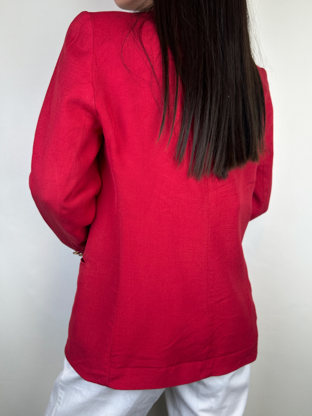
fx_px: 288
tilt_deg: -5.5
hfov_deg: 56.8
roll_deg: -1.2
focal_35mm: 24
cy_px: 208
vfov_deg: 71.6
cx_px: 156
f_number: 1.78
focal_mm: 6.86
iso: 80
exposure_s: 1/262
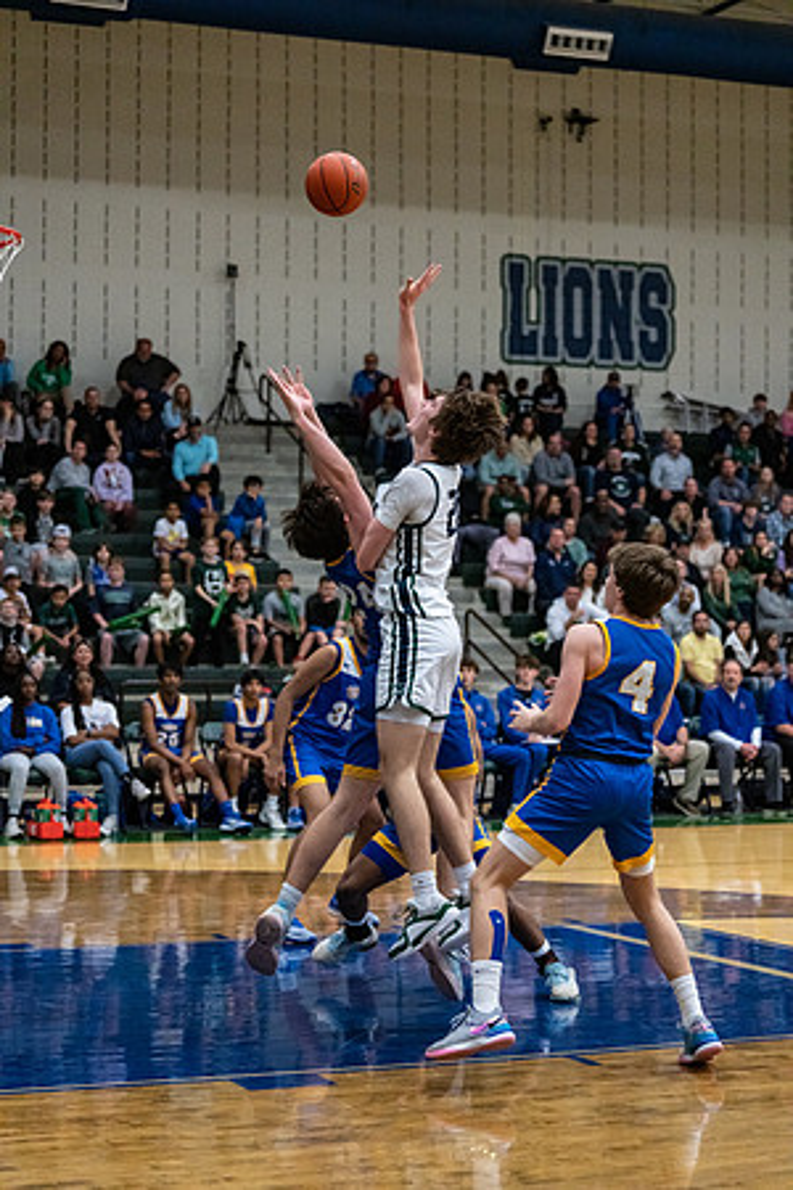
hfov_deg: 19.5
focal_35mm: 70
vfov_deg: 28.8
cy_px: 595
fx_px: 2313
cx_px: 396
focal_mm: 70
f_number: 2.8
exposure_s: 1/1000
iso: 4000
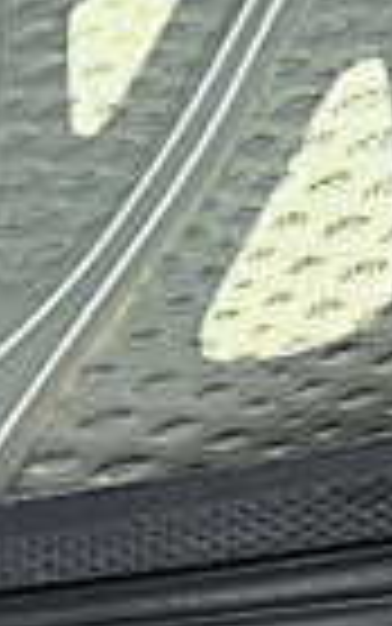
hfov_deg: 2.2
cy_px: -149
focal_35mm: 596
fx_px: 10177
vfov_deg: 3.5
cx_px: 473
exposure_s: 1/80
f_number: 7.1
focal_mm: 50
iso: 160
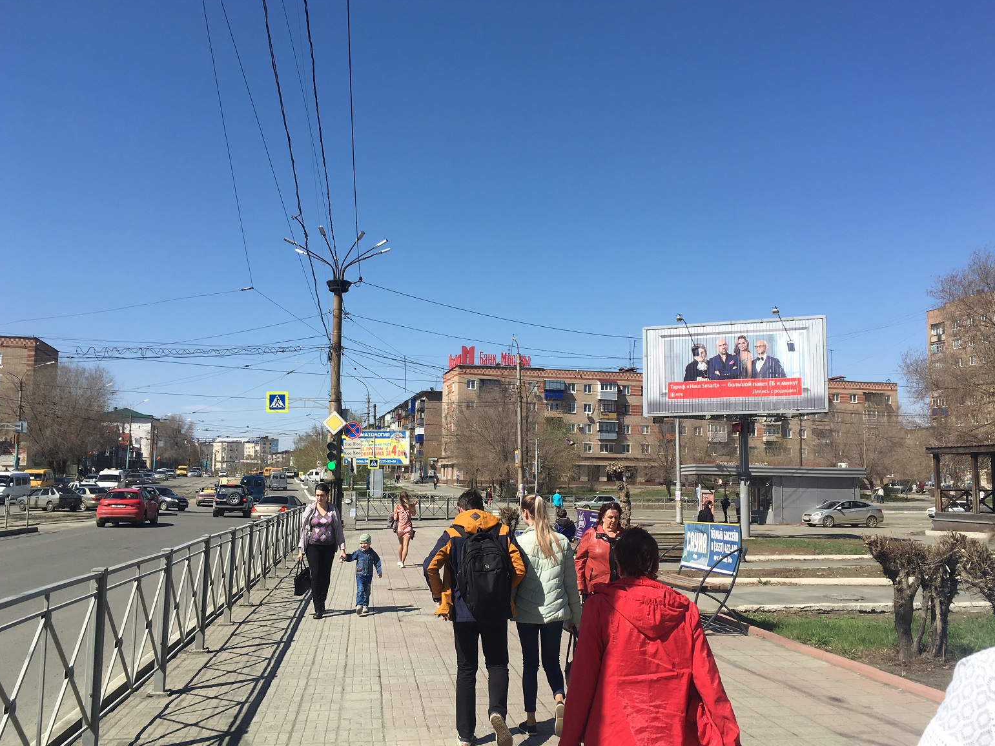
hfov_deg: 56.8
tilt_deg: +4.6
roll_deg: -1.4
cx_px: 523
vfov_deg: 44.1
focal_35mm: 32
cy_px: 394
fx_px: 920
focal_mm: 4.15
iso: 25
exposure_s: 1/1876
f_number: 2.2
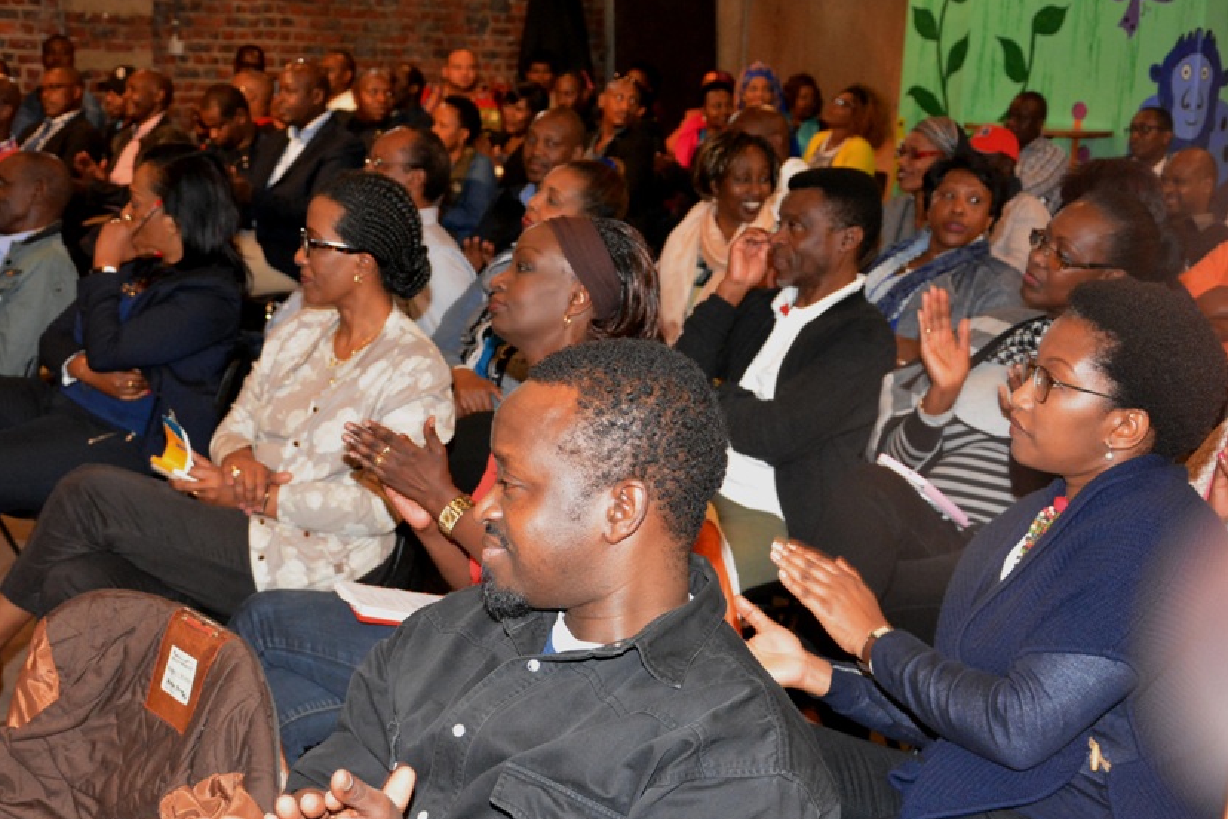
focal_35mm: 58
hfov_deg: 34.4
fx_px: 1978
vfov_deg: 23.4
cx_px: 526
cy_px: 481
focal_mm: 32
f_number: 4.2
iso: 3200
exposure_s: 1/60
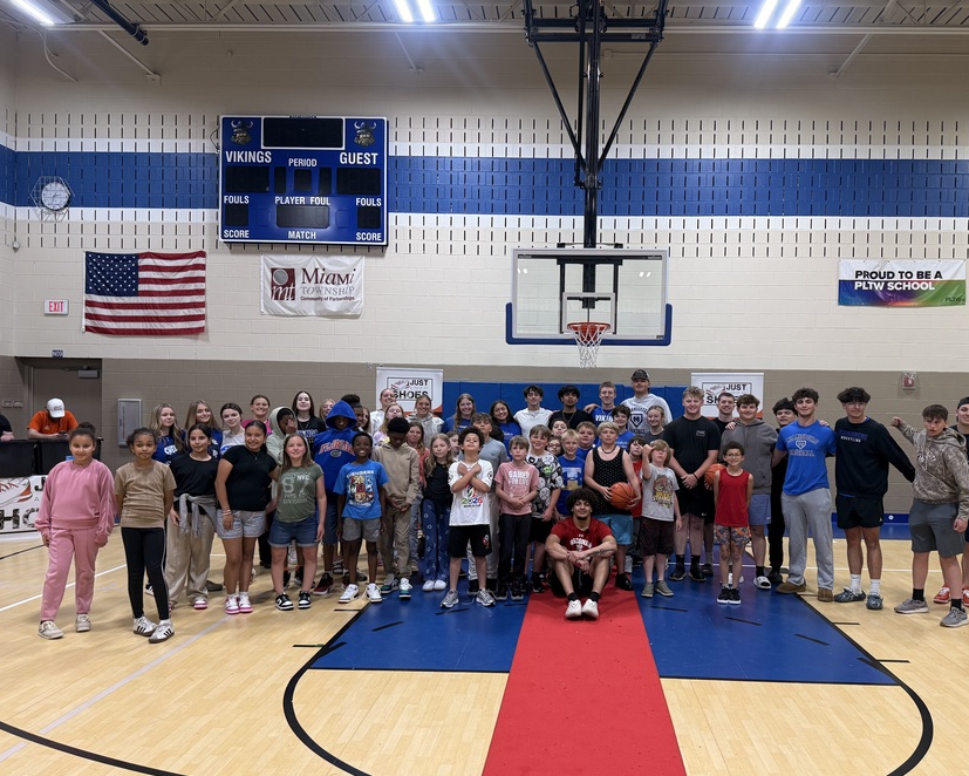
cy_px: 420
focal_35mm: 29
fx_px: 832
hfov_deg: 60.2
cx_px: 546
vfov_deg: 49.9
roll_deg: -0.6
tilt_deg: -1.8
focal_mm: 6.76
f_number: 1.78
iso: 160
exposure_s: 1/121
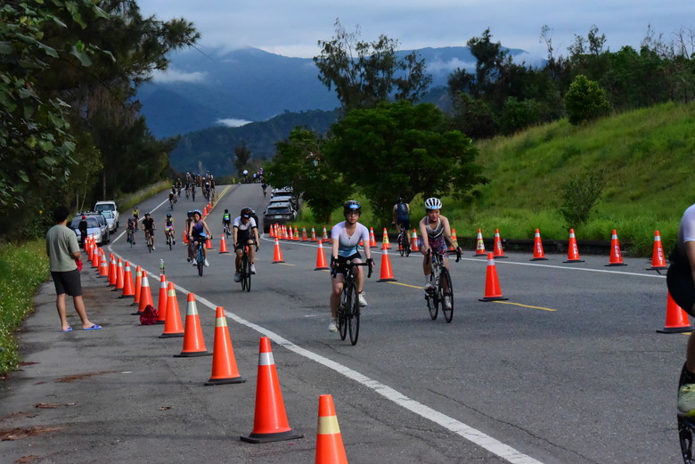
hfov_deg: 18.3
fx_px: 2163
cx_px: 348
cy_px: 232
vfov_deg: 12.2
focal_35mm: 112
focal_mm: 112
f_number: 16
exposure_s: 1/4000
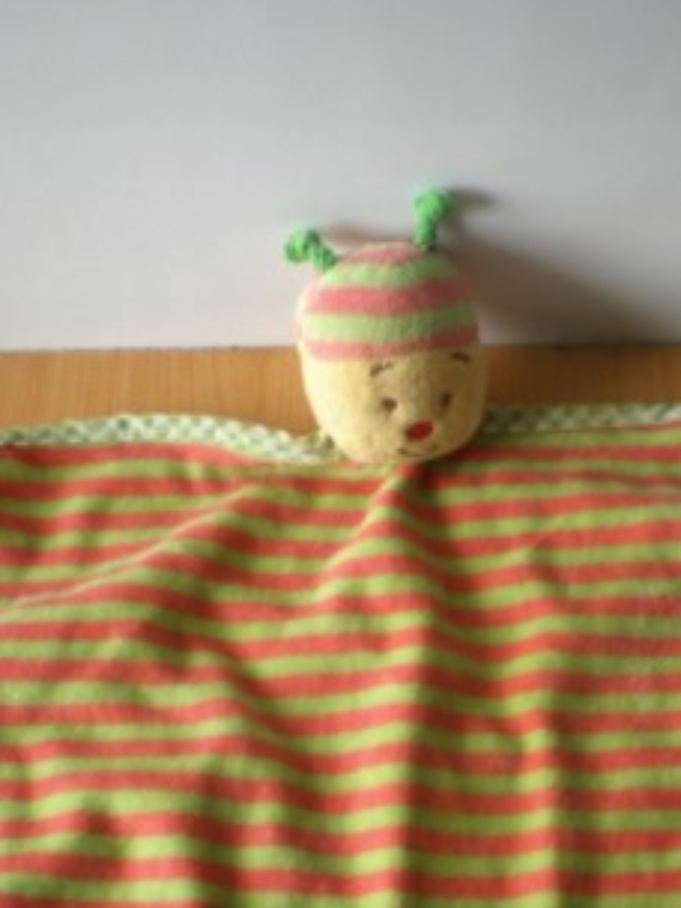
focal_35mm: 65
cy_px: 550
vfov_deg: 29.7
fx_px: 1705
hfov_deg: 22.5
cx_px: 418
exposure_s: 1/12
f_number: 3.1
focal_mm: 6.3
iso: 64
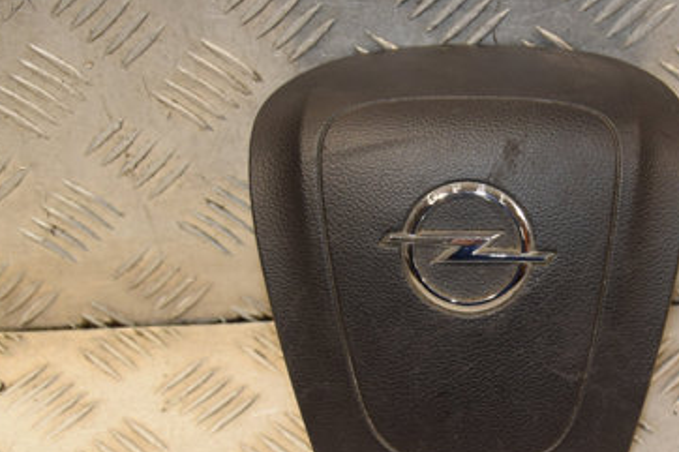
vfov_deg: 12.9
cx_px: 497
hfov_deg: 19.2
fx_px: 1998
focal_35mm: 106
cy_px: 321
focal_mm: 40
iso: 800
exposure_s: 1/200
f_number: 6.3
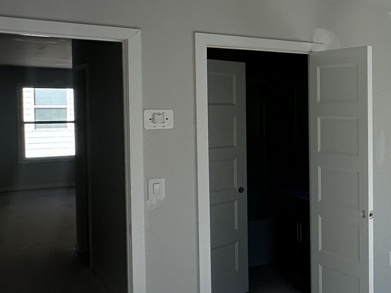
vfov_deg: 30.8
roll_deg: -0.2
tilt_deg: -1.9
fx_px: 531
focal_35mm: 47
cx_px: 536
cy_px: 123
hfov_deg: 30.0
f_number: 2.2
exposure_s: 1/287
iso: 40
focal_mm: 2.22
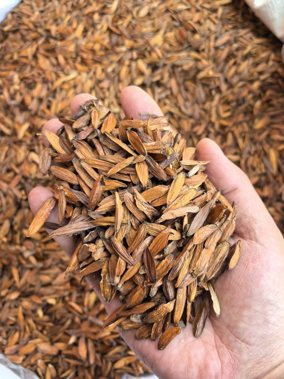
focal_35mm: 27
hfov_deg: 51.3
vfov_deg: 65.3
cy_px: 190
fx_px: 295
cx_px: 142
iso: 50
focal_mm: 5.75
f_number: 2
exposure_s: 1/137
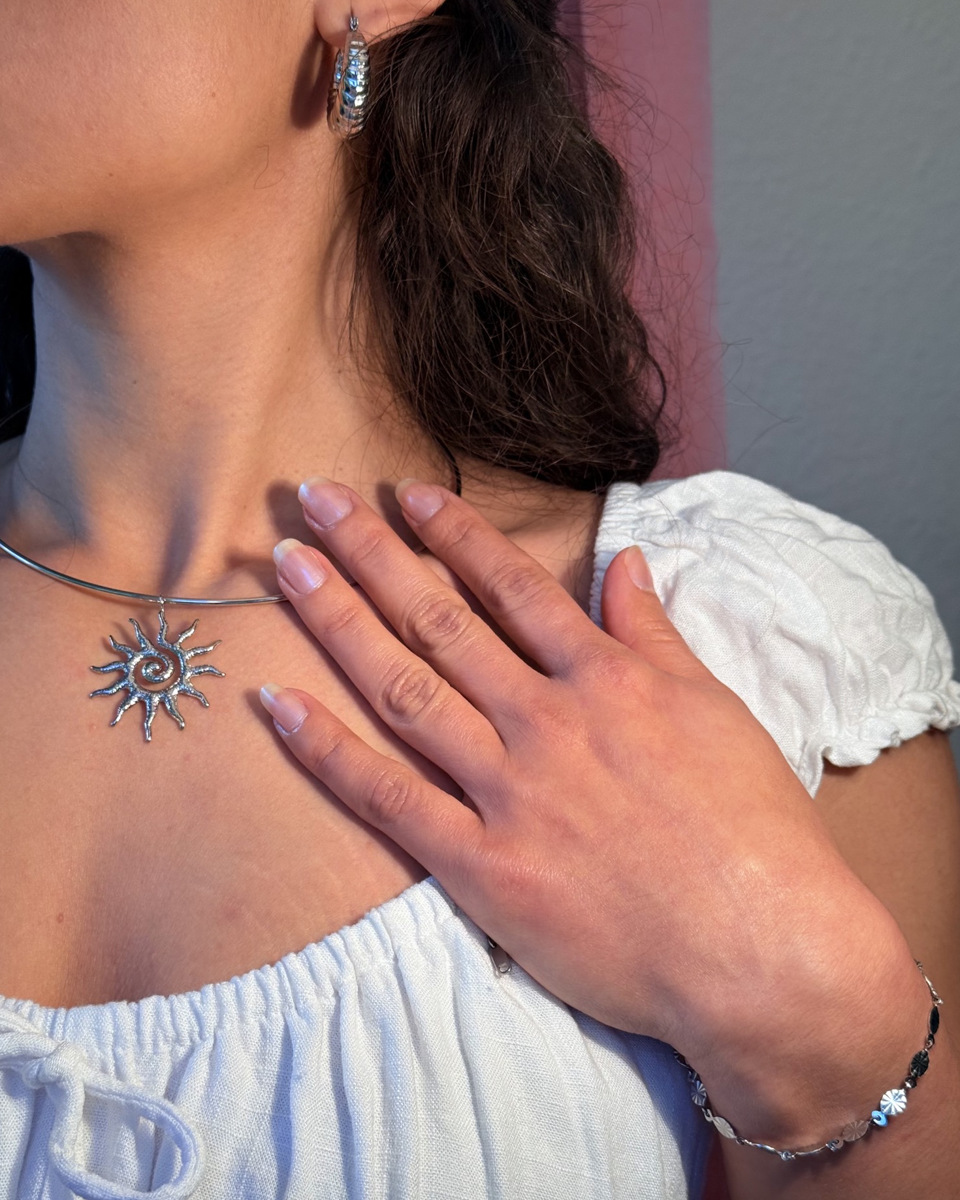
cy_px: 592
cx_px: 477
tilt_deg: -2.4
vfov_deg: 36.7
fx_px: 1811
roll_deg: -2.3
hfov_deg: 29.7
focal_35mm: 51
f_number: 1.78
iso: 80
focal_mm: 6.76
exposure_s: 1/337
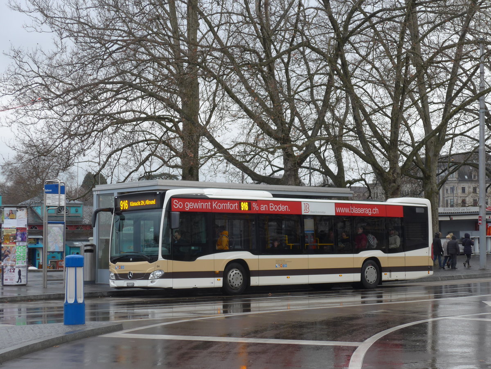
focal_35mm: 74
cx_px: 246
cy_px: 184
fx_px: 1050
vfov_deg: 19.9
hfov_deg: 26.3
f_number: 4.2
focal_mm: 15
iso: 80
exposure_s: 1/125
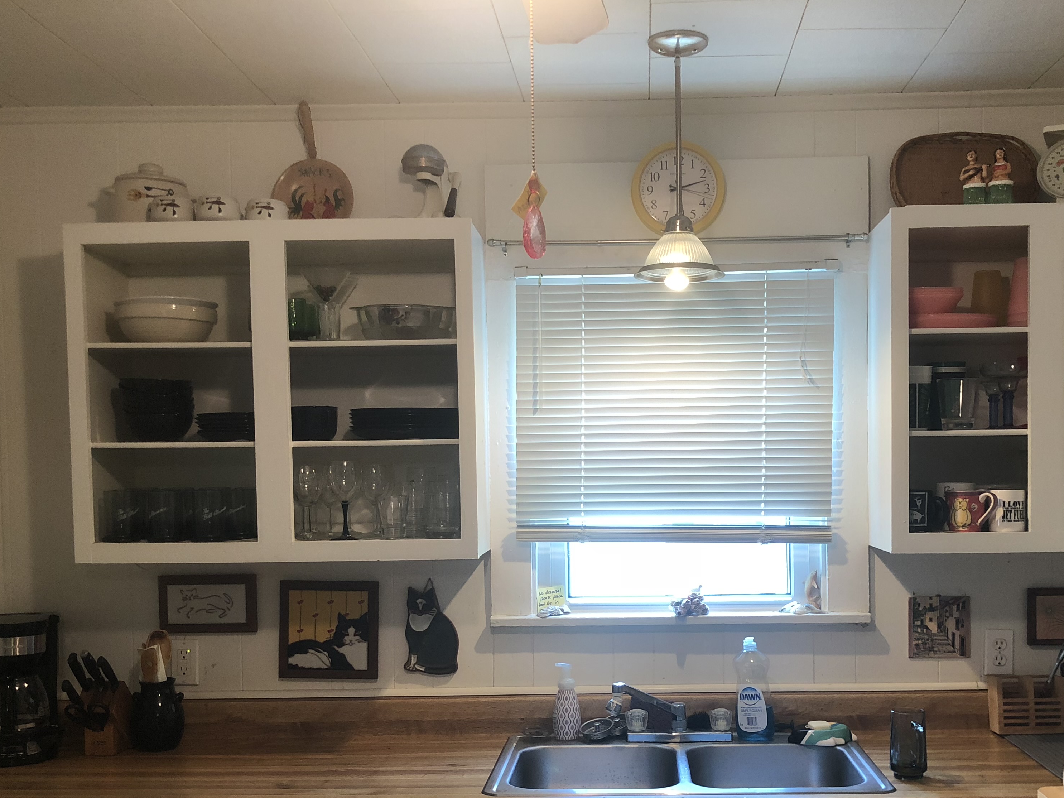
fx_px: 1168
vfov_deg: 37.3
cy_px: 534
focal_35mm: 38
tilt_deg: -2.8
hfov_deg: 48.8
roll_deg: +0.8
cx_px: 609
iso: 40
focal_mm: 4
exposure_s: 1/15
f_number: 1.8
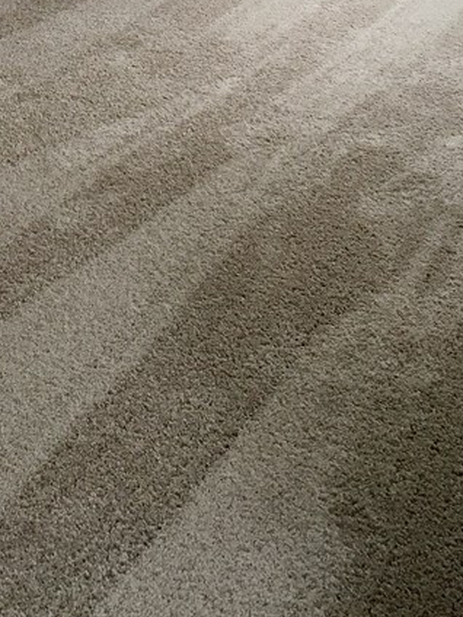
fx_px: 1248
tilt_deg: -15.4
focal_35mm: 70
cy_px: -65
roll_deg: +2.3
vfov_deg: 25.7
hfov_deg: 20.7
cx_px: 70
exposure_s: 1/40
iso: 25
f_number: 2.2
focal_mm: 4.15
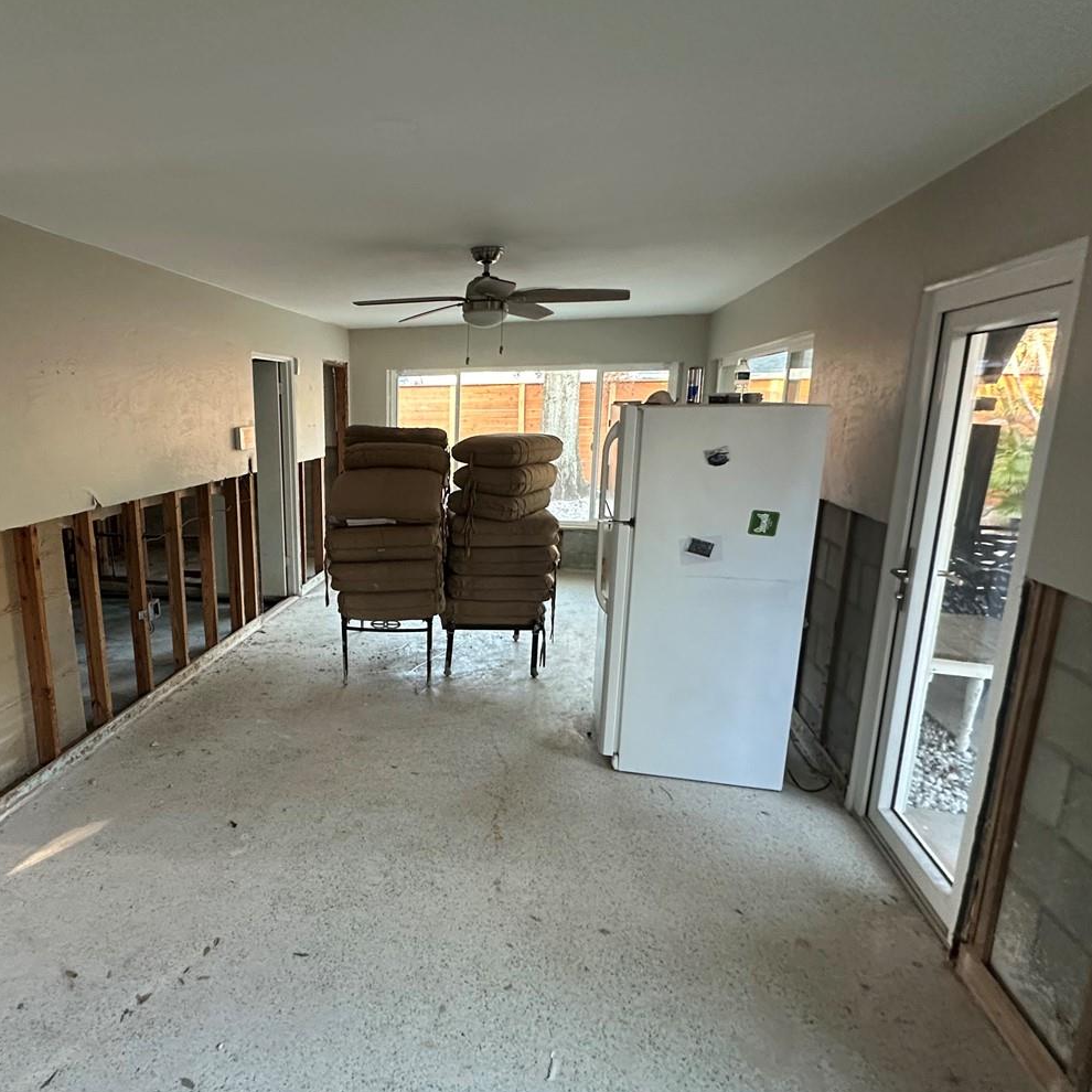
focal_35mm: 20
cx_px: 350
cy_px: 552
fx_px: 714
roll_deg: +0.8
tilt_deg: -11.5
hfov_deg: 72.2
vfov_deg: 74.8
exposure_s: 1/60
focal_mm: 2.22
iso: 640
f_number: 2.2
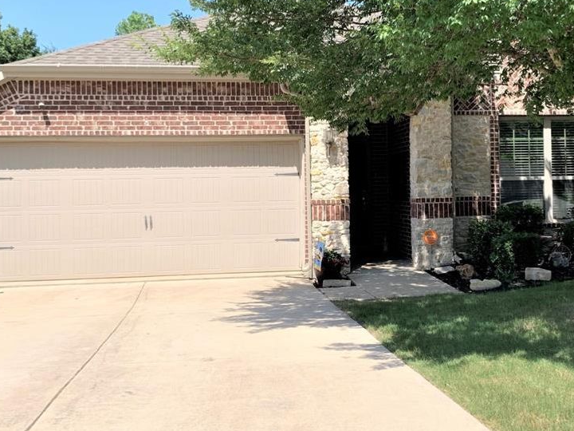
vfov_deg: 38.5
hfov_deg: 50.0
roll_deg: -1.1
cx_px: 323
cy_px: 168
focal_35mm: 37
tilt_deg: -0.2
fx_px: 614
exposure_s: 1/1350
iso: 25
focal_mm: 4.25
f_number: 1.8
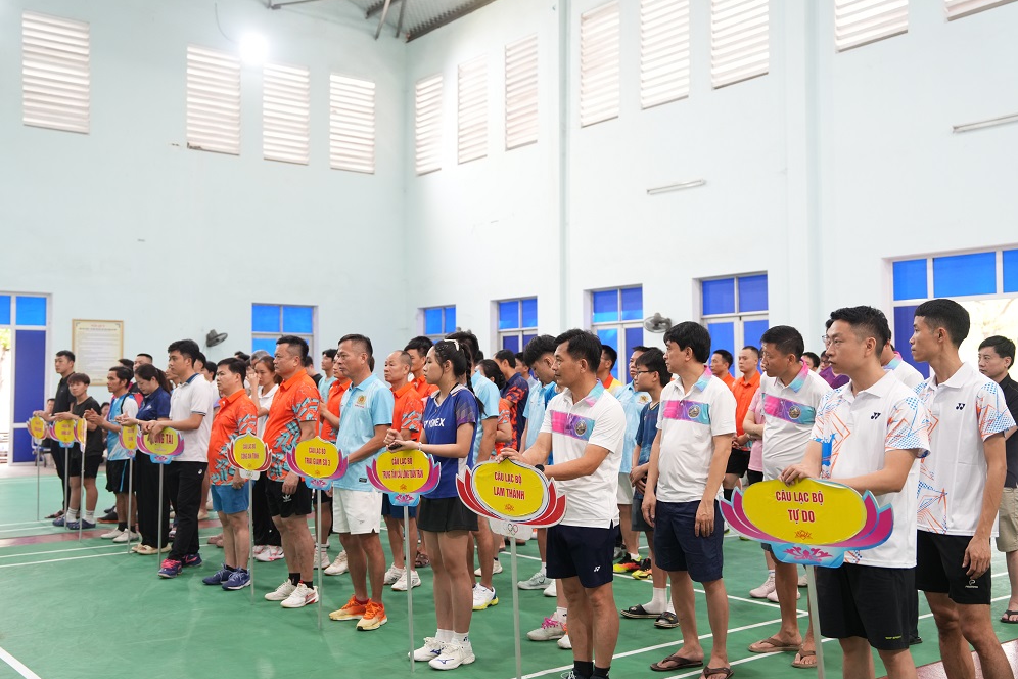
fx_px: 1046
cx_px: 507
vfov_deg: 35.9
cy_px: 340
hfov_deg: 51.9
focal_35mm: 37
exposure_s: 1/100
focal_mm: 36
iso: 1000
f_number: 3.2
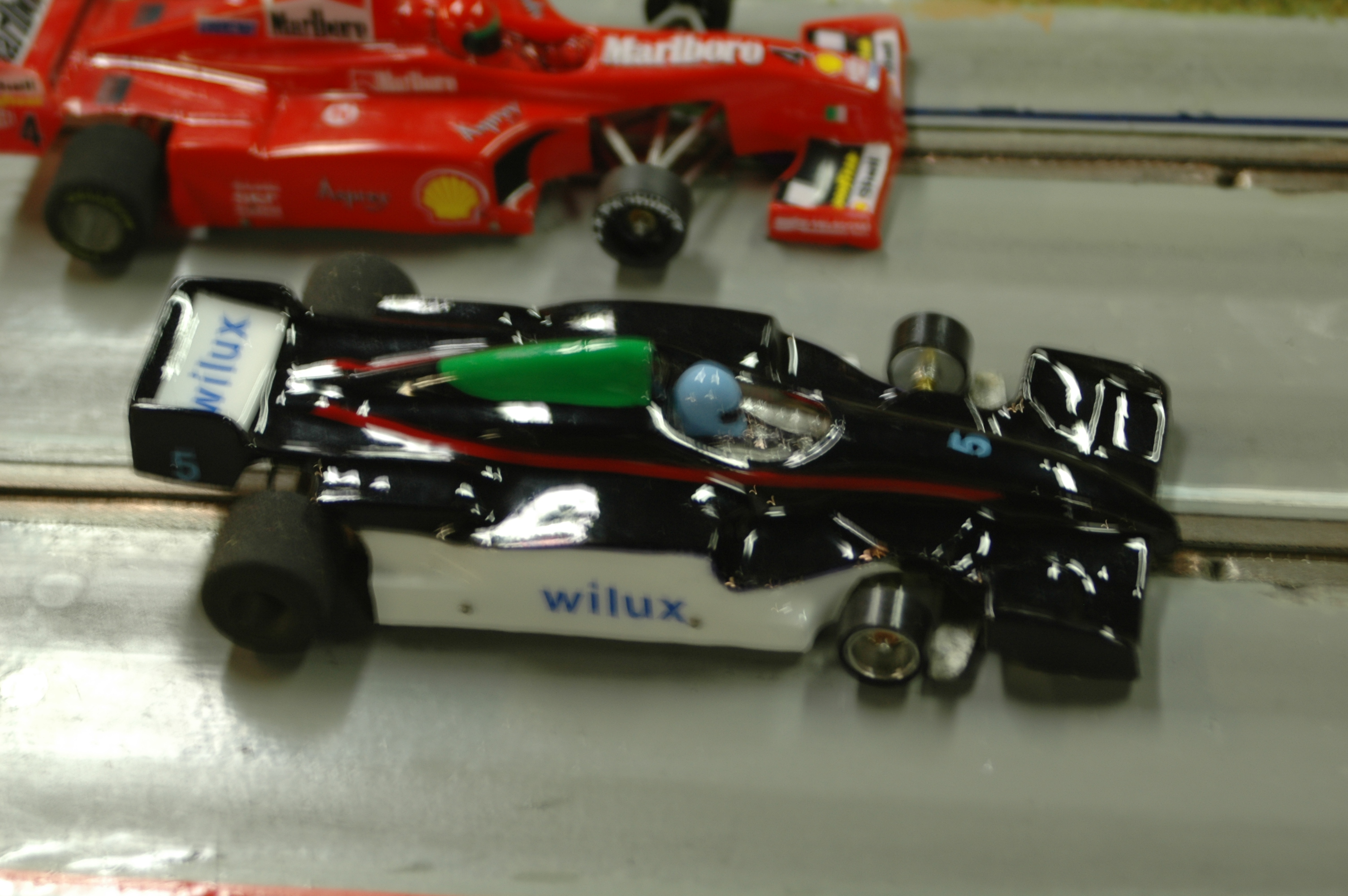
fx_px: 3928
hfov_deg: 19.5
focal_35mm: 105
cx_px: 674
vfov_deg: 13.0
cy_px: 448
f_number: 5.6
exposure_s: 1/6
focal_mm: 70
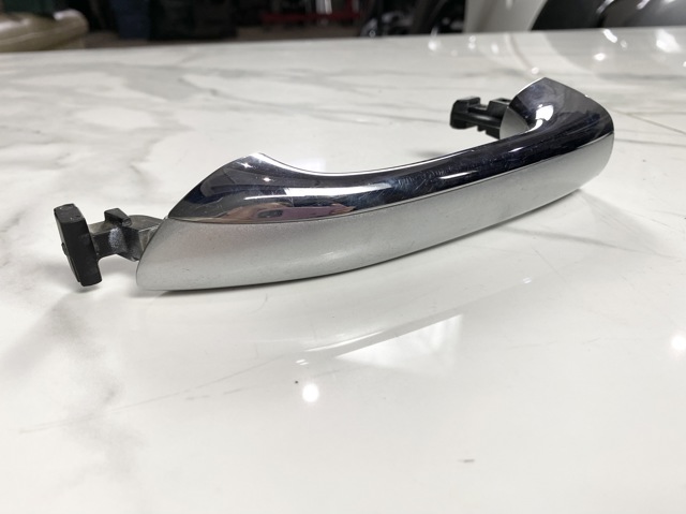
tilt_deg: -27.6
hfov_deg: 67.3
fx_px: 515
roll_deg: +2.3
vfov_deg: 53.0
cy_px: 257
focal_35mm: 26
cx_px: 343
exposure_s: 1/100
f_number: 1.8
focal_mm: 4.25
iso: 64
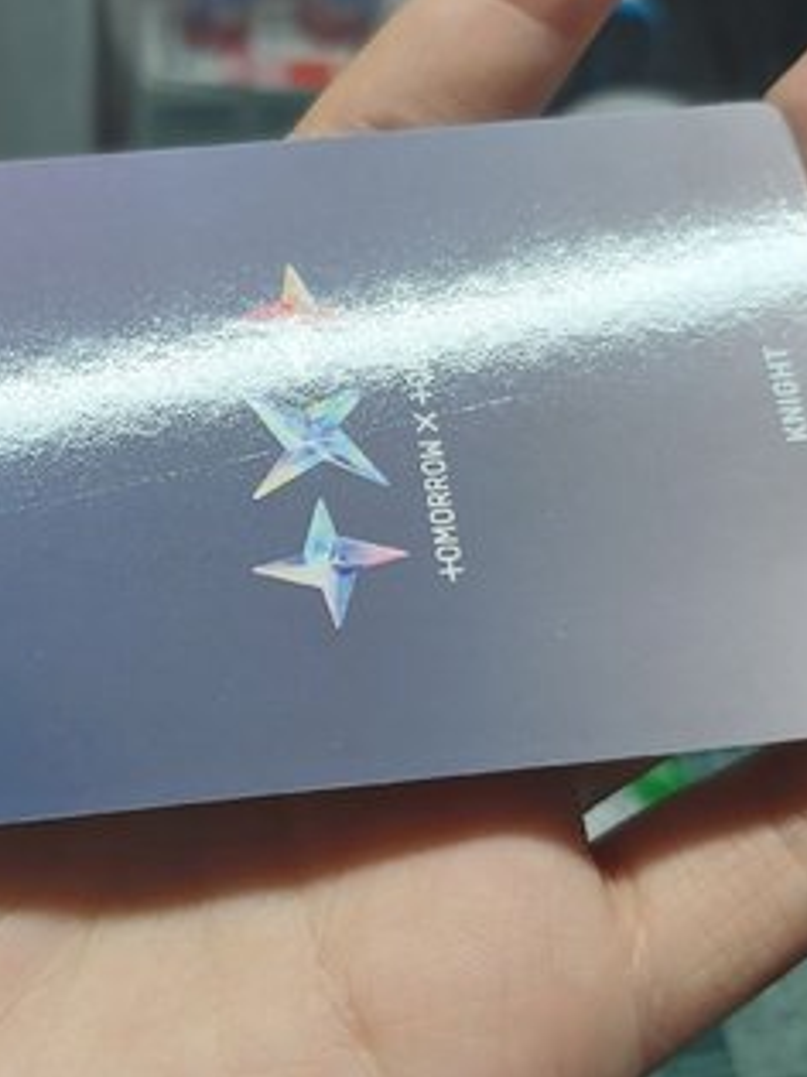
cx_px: 267
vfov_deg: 43.0
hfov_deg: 32.6
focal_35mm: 44
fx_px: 1369
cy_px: 518
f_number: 1.7
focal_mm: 3.92
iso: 64
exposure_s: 1/120
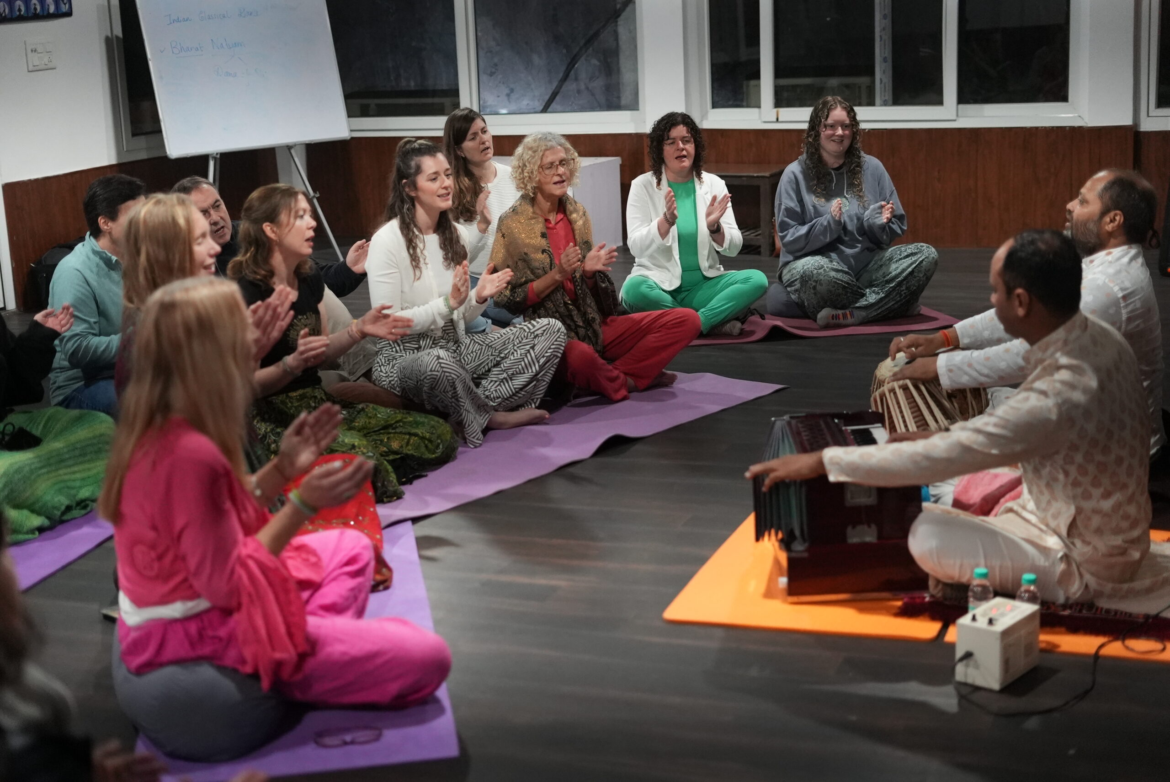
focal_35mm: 50
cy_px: 391
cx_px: 585
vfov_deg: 27.0
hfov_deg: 39.6
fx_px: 1626
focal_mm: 50
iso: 6400
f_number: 2.2
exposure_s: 1/200
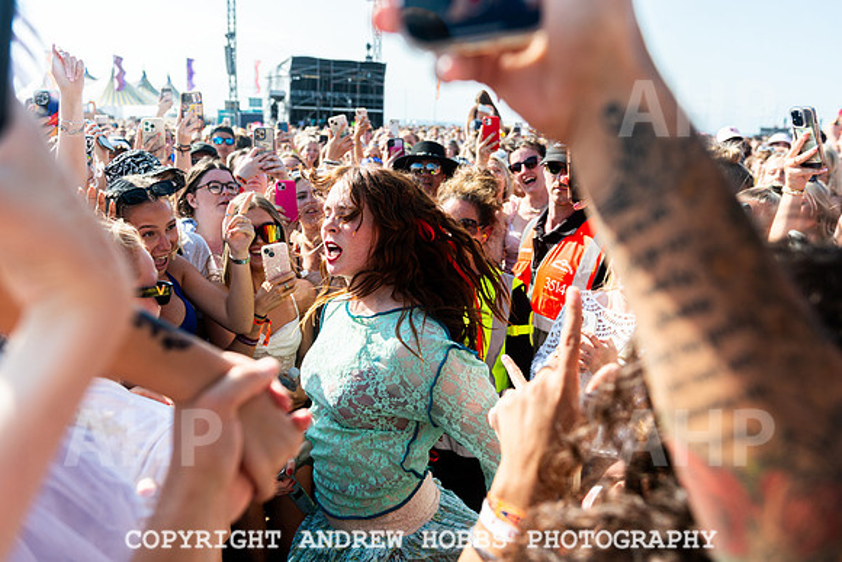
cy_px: 281
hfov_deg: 60.2
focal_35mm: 31
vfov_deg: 42.3
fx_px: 726
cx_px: 421
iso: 400
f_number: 4
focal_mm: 31
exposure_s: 1/3200
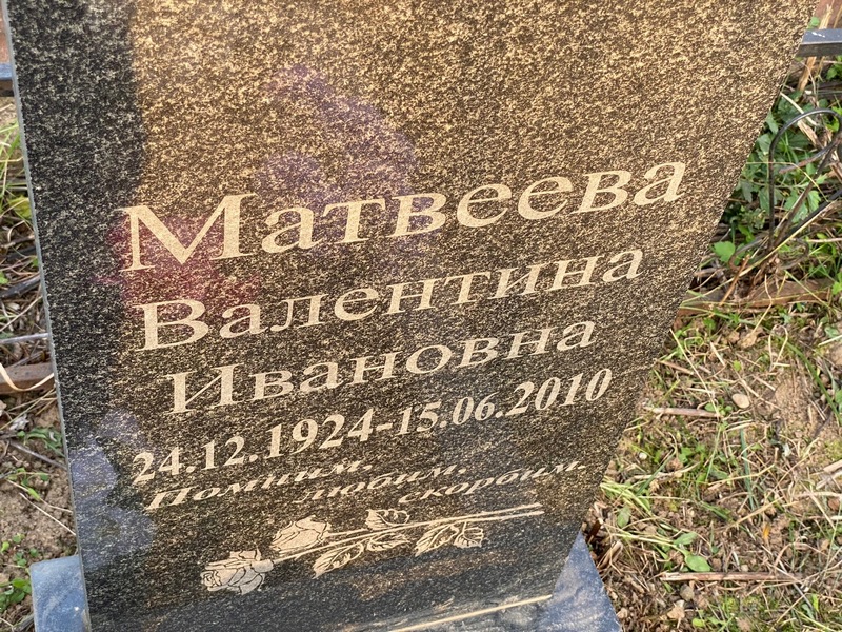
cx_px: 421
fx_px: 1265
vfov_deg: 28.0
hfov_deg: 36.8
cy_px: 316
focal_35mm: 52
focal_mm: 6
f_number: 2
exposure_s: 1/121
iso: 80
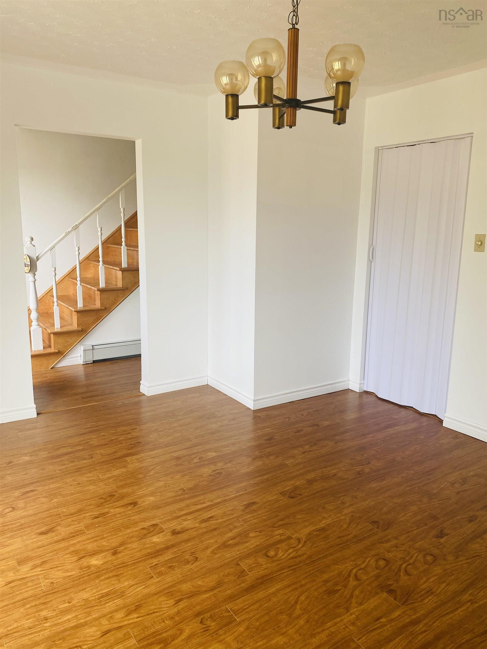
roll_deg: -0.7
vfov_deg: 67.3
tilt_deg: -12.3
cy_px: 324
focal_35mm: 26
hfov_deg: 53.1
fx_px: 488
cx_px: 244
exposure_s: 1/122
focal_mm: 4.25
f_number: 1.8
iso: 50
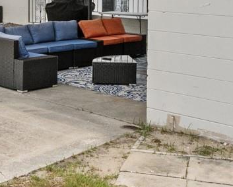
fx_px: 469
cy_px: 21
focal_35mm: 68
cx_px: 19
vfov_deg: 22.0
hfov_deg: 26.8
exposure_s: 1/500
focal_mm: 16
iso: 800
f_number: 9
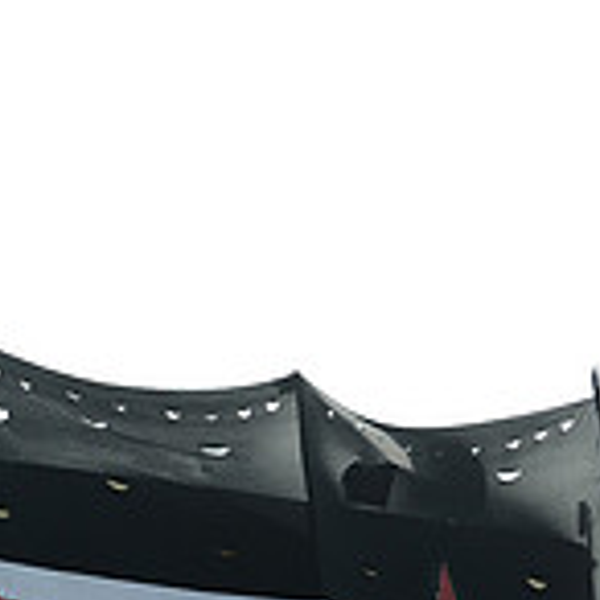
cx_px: -493
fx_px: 4648
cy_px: 688
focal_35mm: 237
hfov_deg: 7.2
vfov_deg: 7.3
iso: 250
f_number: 2.8
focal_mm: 70
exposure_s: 1/2000
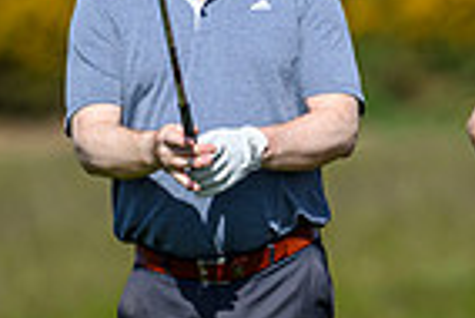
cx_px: 937
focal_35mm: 1638
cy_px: 380
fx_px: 21634
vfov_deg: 0.8
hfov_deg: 1.3
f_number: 4.5
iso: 500
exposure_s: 1/4000
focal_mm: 400
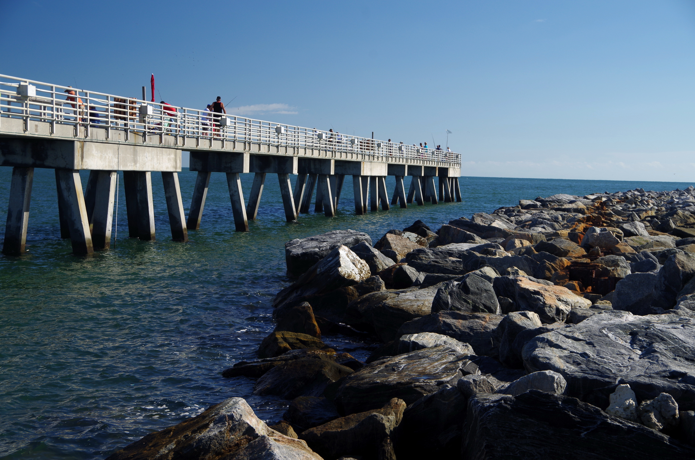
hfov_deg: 28.1
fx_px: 1387
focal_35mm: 72
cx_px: 348
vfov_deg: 18.8
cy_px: 230
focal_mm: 48
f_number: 7.1
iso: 100
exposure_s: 1/160
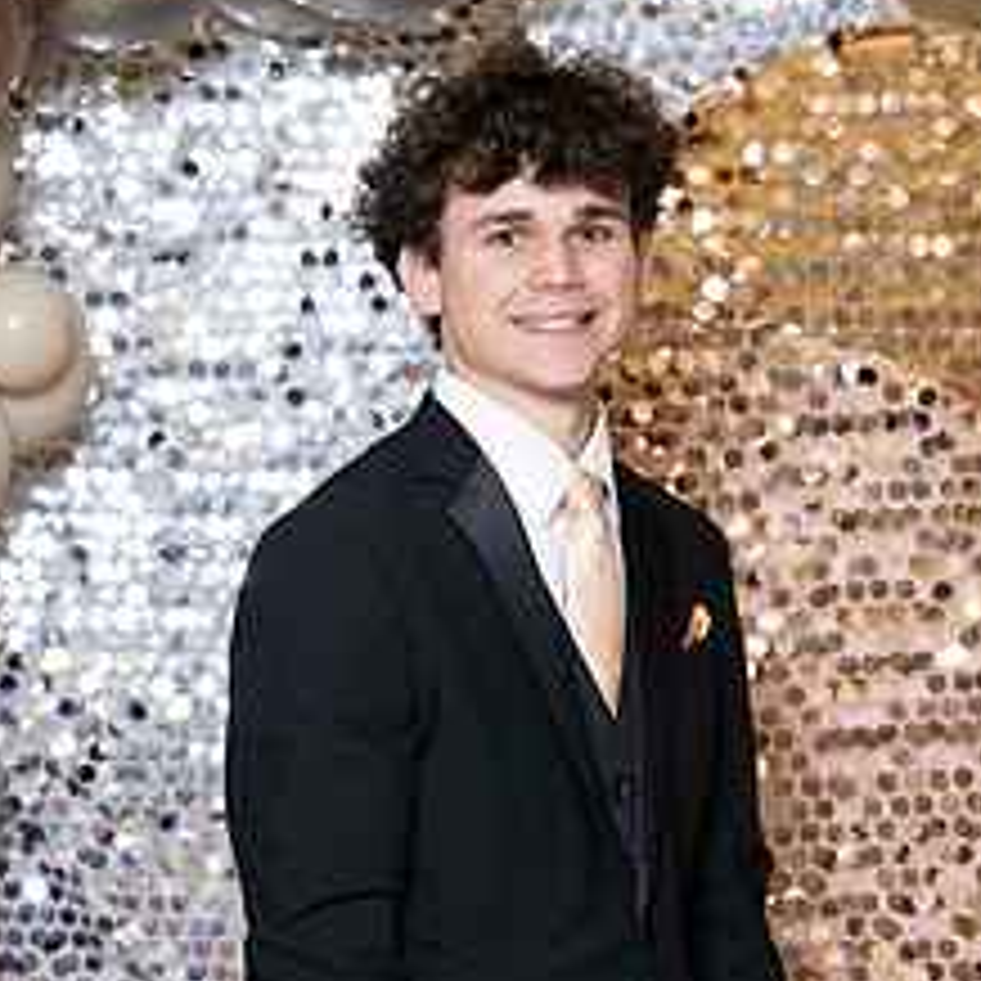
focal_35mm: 219
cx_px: 576
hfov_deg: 8.0
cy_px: 657
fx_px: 7022
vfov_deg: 8.0
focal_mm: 125
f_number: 5.6
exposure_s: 1/200
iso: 250
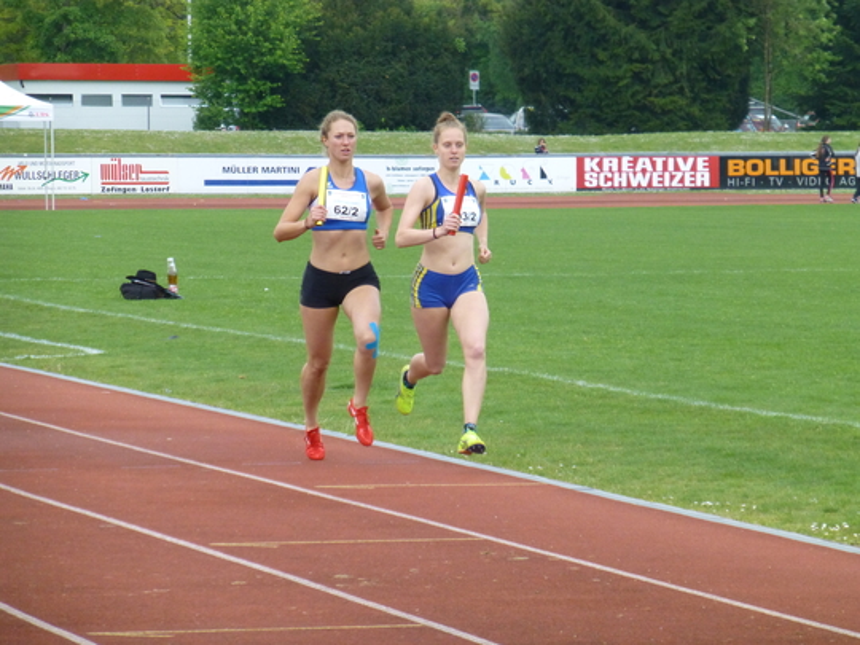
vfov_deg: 6.4
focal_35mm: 231
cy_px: 322
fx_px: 5739
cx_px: 430
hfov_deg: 8.6
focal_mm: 41.3
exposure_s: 1/500
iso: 400
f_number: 5.6
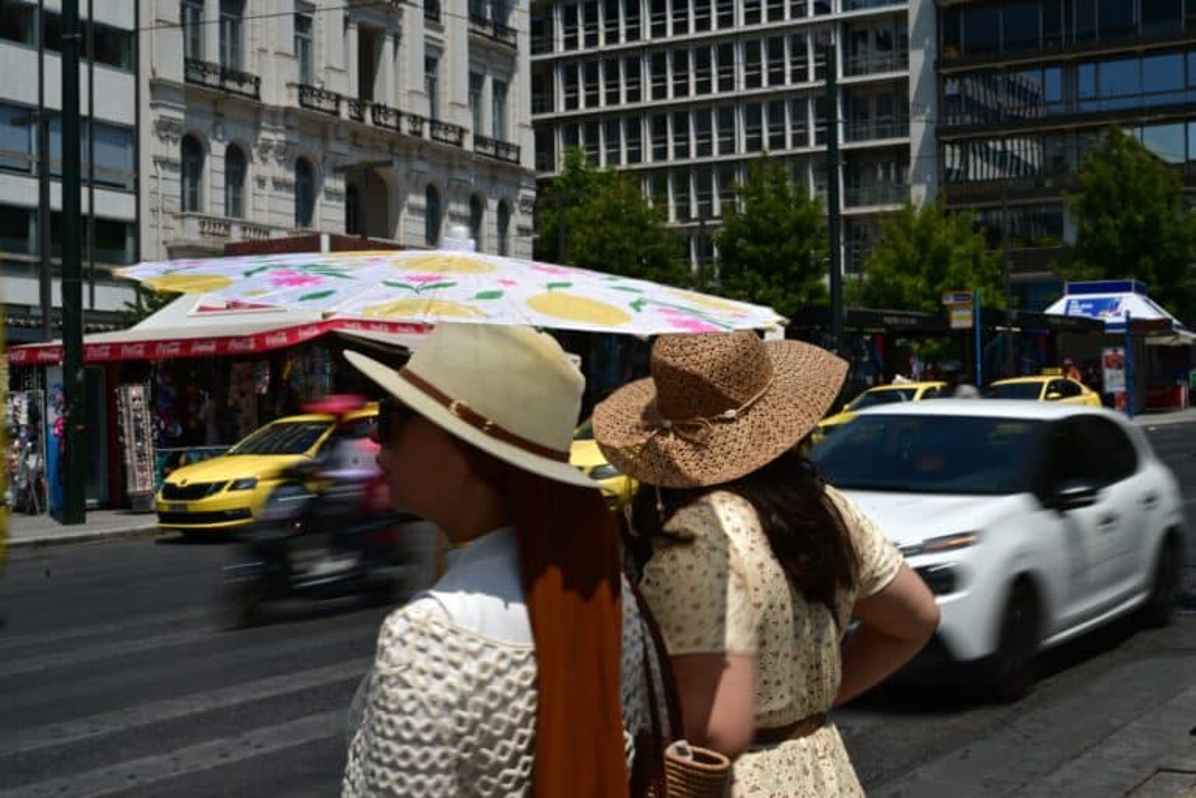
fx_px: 1661
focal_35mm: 50
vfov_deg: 27.0
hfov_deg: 39.6
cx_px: 598
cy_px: 399
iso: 40
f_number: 22
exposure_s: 1/25
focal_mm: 50
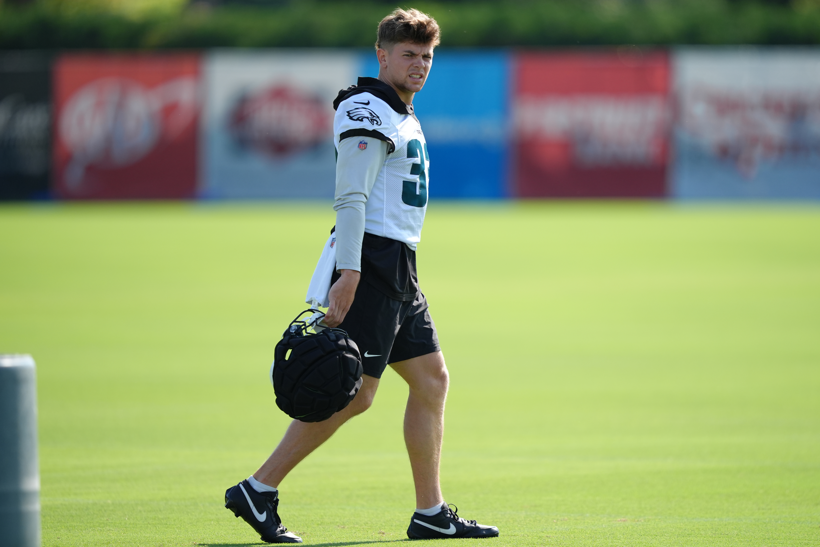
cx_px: 410
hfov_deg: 5.2
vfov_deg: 3.4
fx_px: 9111
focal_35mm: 400
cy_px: 274
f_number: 2.8
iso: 500
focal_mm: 400
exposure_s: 1/4000
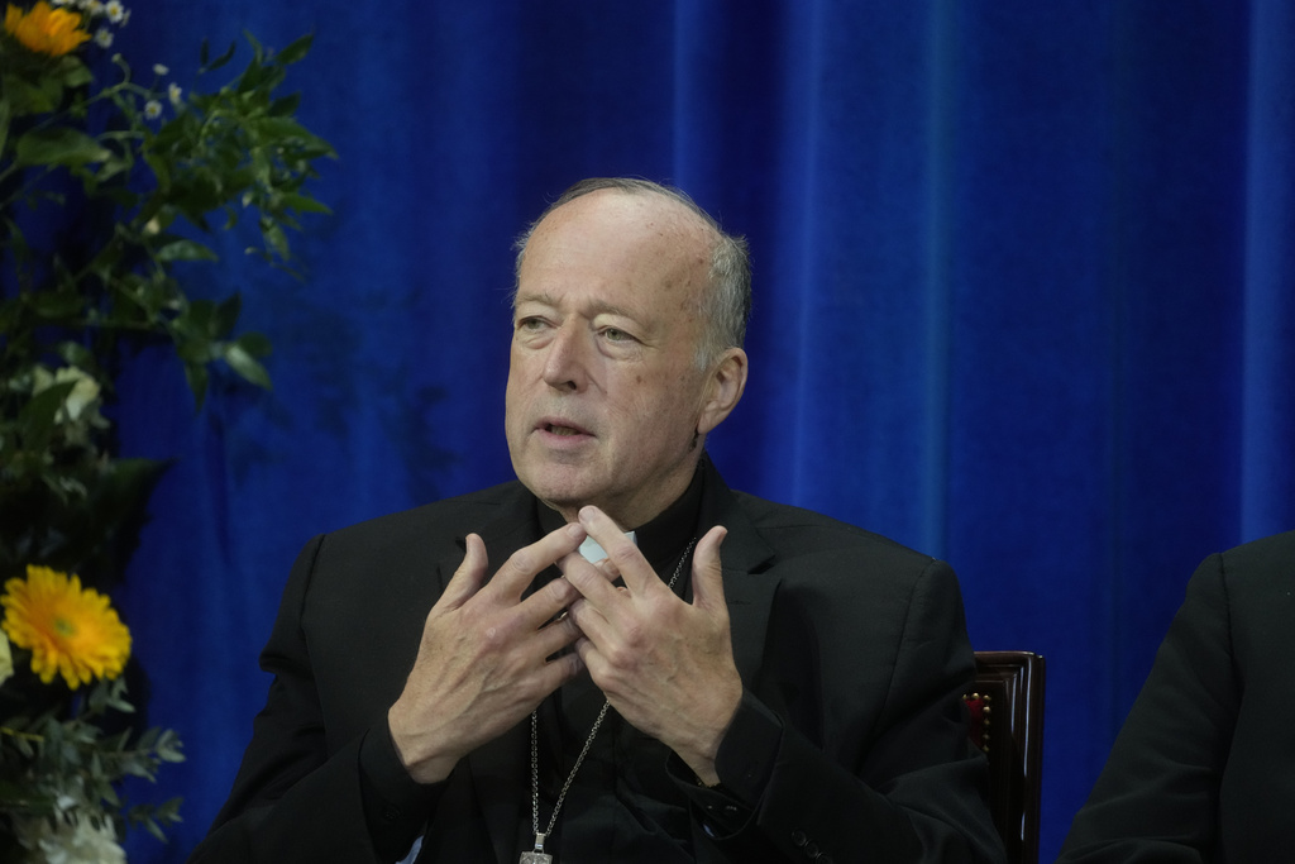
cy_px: 432
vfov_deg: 3.5
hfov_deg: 5.2
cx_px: 648
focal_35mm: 397
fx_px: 14282
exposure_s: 1/250
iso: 3200
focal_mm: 397
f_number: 5.6
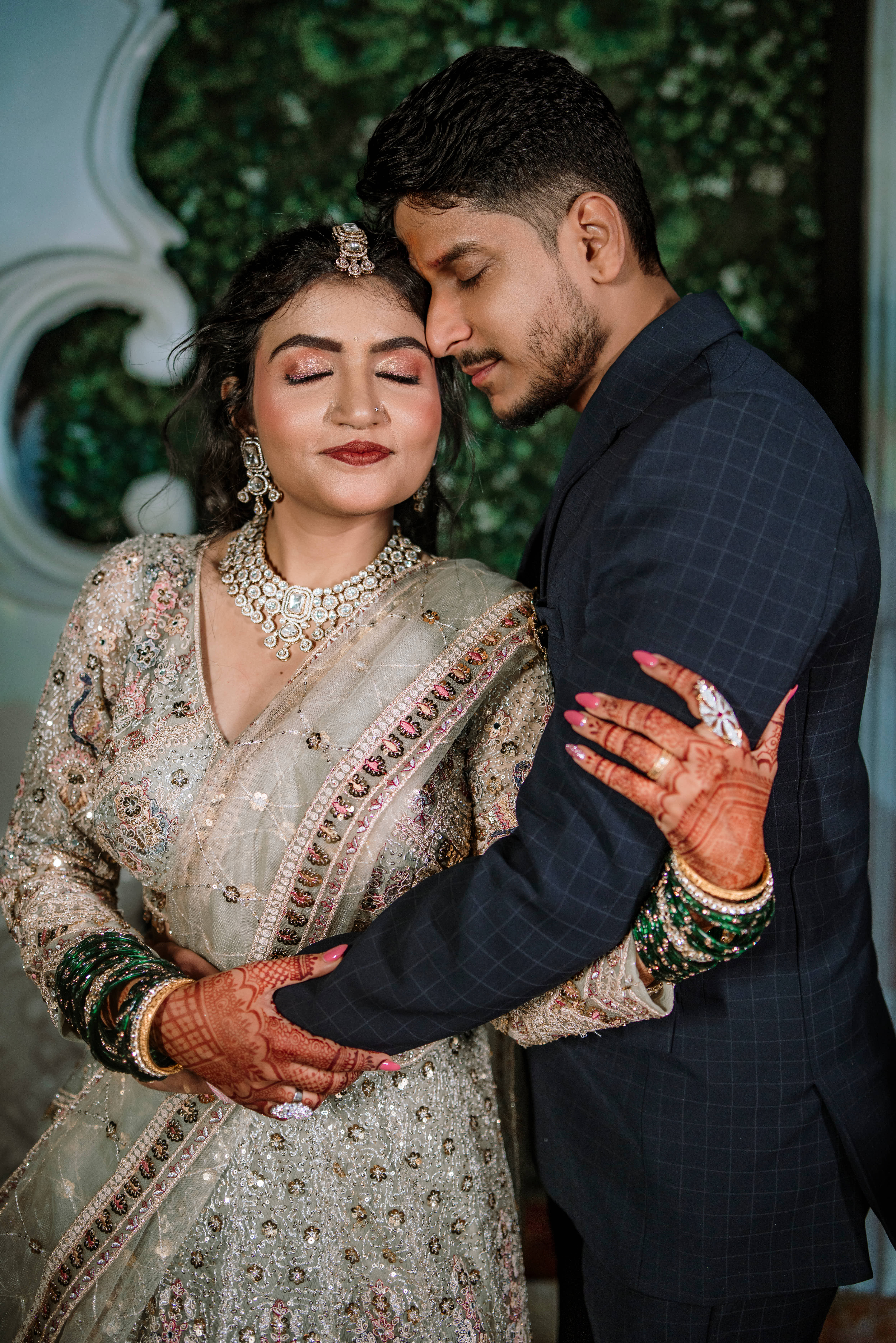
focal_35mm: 35
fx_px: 1307
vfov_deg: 54.4
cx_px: 448
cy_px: 672
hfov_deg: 37.9
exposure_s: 1/200
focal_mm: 35
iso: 320
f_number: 2.2
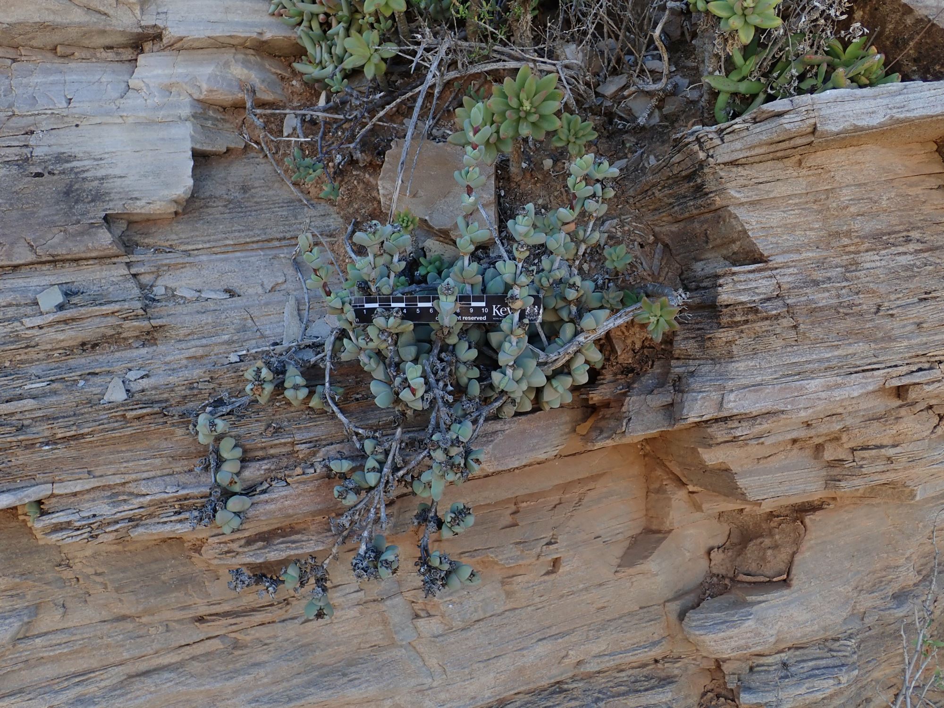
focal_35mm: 30
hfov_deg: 60.0
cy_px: 354
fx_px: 818
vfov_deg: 46.8
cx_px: 472
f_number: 3.2
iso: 100
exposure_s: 1/125
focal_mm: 5.5
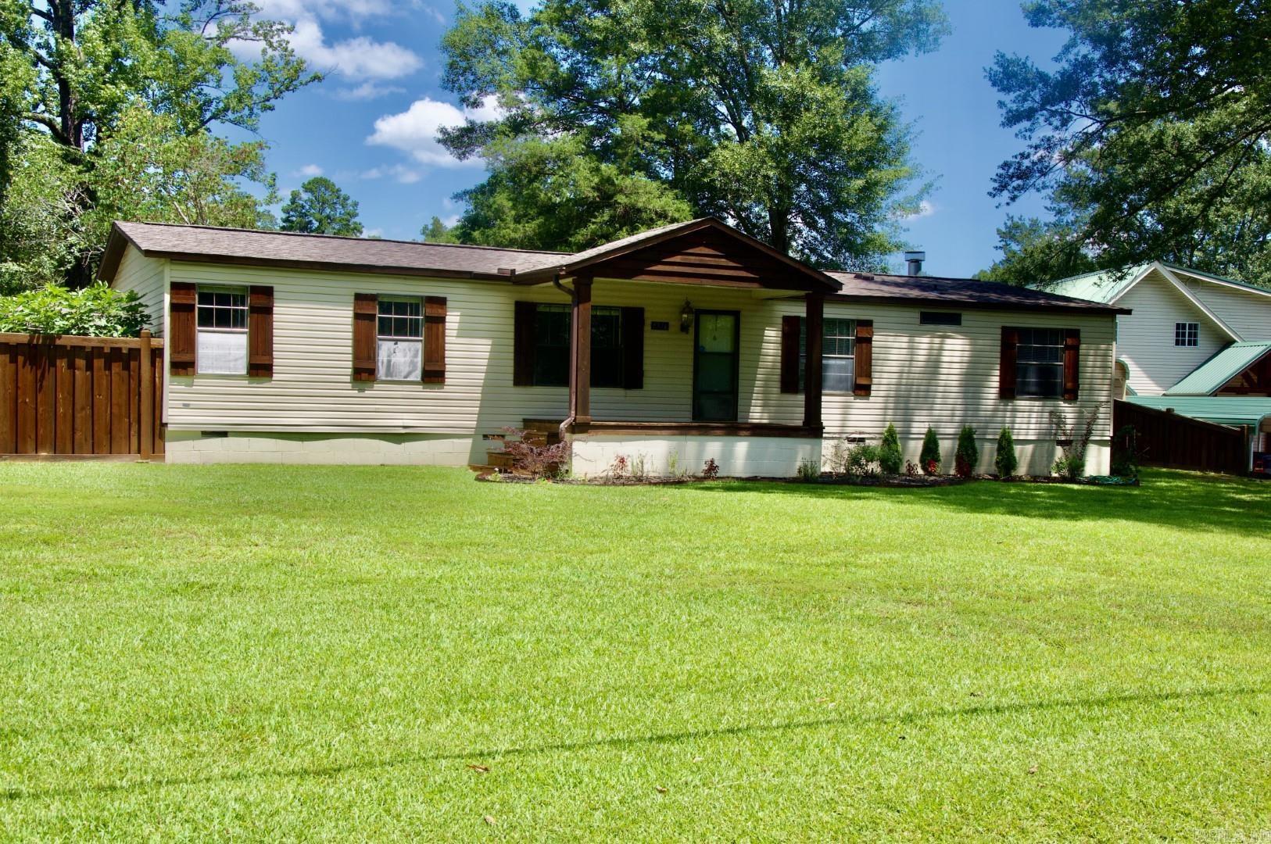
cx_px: 636
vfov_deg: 31.8
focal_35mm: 42
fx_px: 1481
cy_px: 422
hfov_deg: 46.4
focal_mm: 28
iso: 250
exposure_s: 1/160
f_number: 13
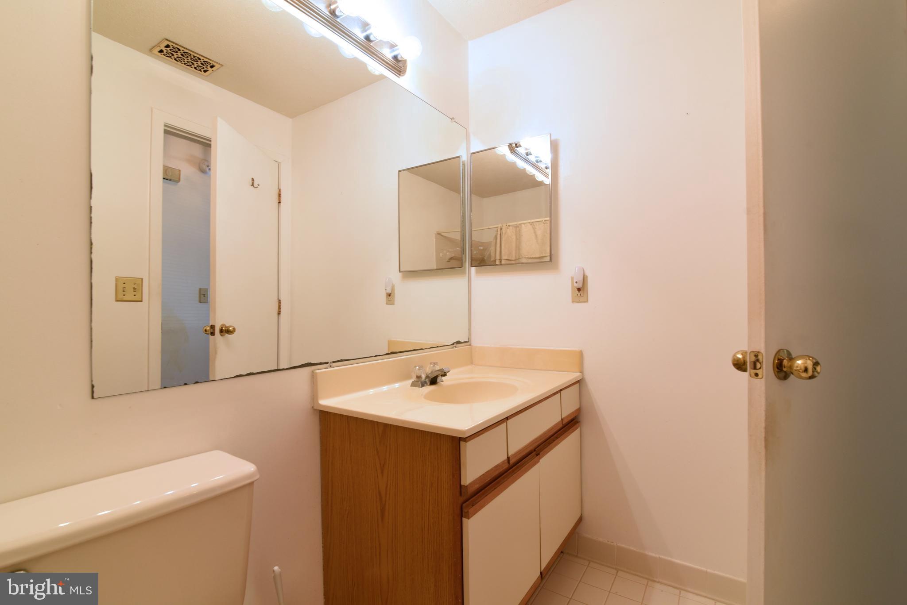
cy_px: 302
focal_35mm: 16
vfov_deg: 73.8
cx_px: 454
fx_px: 403
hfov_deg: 96.7
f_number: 7.1
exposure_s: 1/50
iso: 800
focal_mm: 16
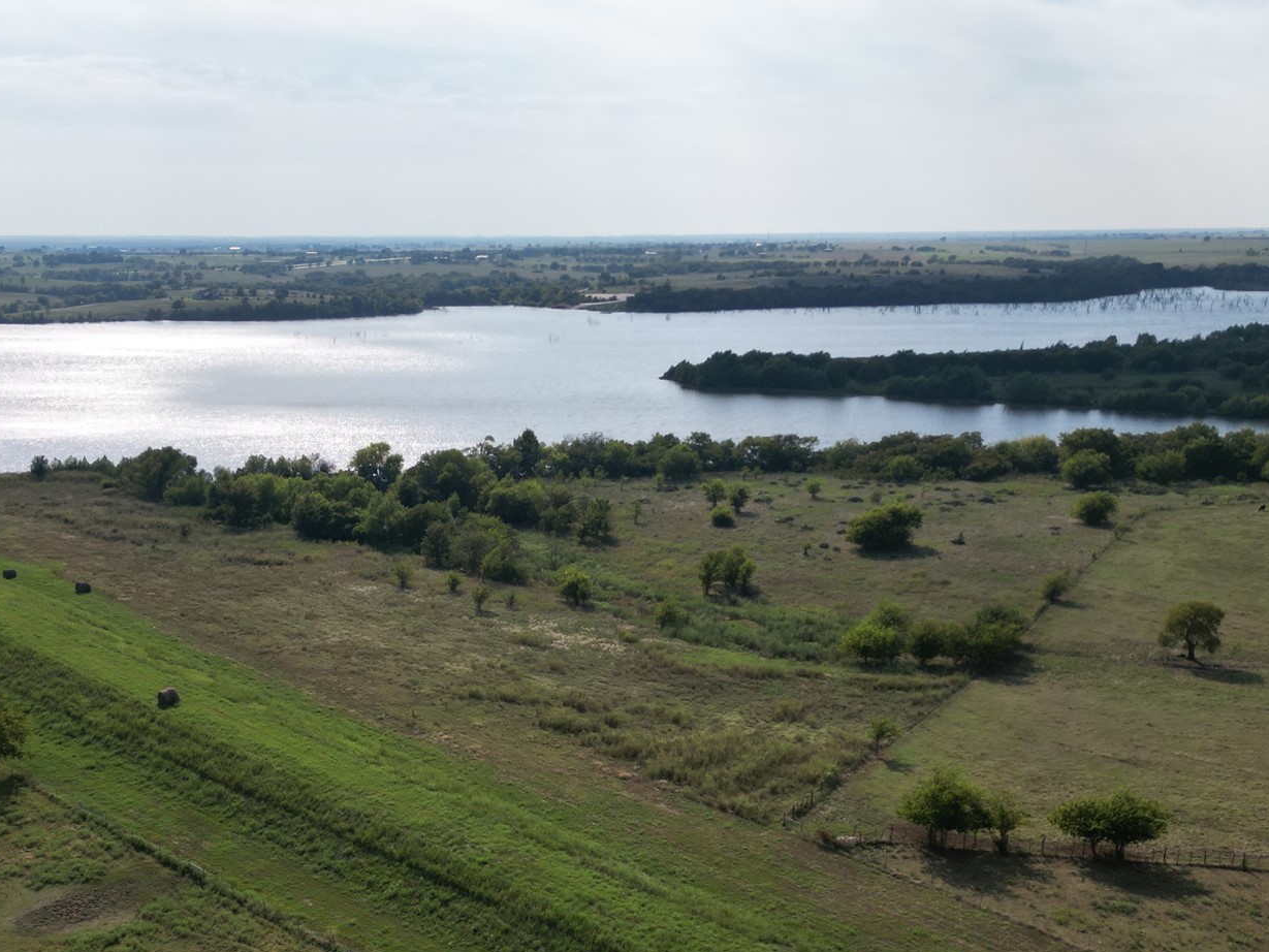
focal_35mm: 40
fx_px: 1467
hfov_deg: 46.6
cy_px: 719
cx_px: 535
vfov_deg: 35.1
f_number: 1.7
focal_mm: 6.72
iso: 150
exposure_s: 1/5000
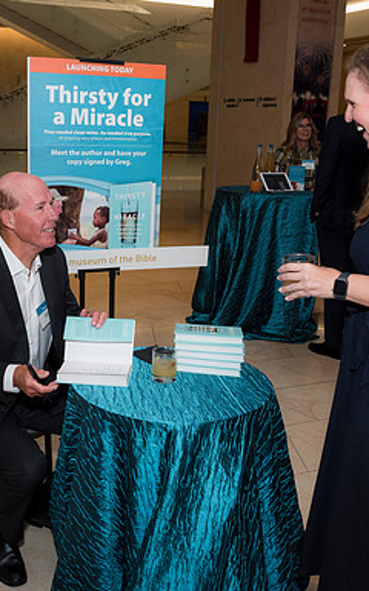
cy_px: 295
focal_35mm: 40
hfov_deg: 31.9
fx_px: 644
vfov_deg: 49.3
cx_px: 152
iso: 800
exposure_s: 1/125
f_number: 5.6
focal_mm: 26
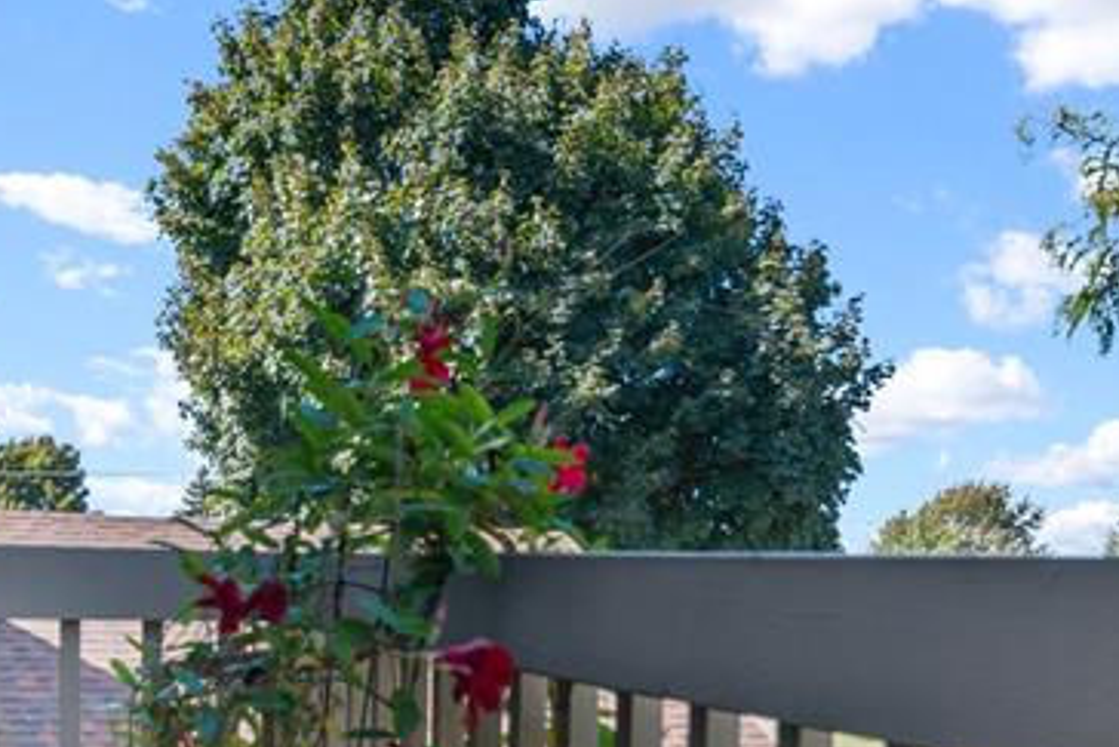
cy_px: 650
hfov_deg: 43.4
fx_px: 1399
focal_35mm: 45
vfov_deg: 28.9
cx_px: 449
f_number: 2.8
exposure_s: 1/3200
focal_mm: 16
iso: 250
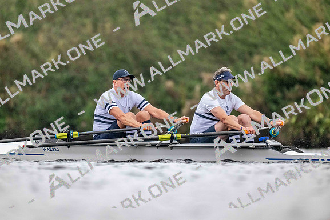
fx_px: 5529
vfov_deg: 2.3
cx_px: 165
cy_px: 110
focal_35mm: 603
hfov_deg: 3.4
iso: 4500
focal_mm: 600
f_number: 4
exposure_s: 1/2500
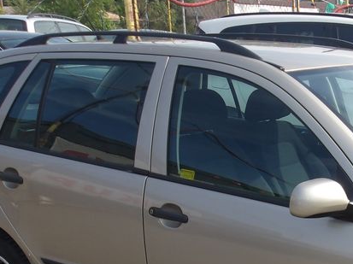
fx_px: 683
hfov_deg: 27.3
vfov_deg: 21.1
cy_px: 268
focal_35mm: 67
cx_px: 356
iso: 100
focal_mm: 4.9
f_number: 3
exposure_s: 1/791
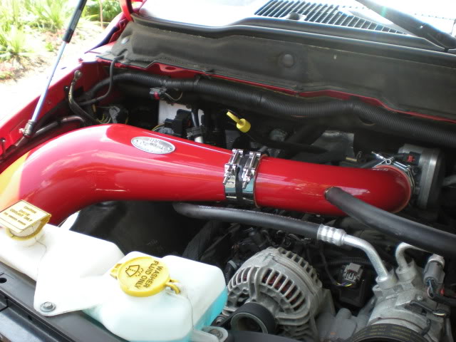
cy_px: 171
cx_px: 228
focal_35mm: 38
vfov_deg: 37.7
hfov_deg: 49.0
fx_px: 501
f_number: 3.1
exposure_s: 1/71.3
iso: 64
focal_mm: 6.3
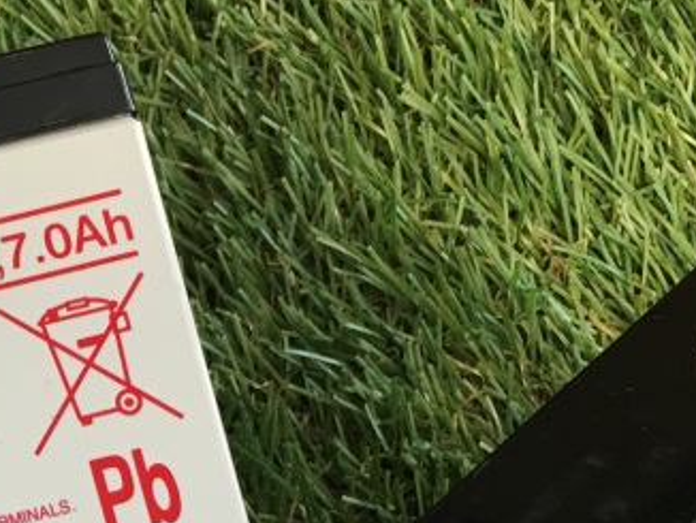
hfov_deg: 20.7
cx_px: -28
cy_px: 666
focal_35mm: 91
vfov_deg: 15.5
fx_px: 1831
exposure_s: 1/33
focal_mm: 4.15
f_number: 2.2
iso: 125
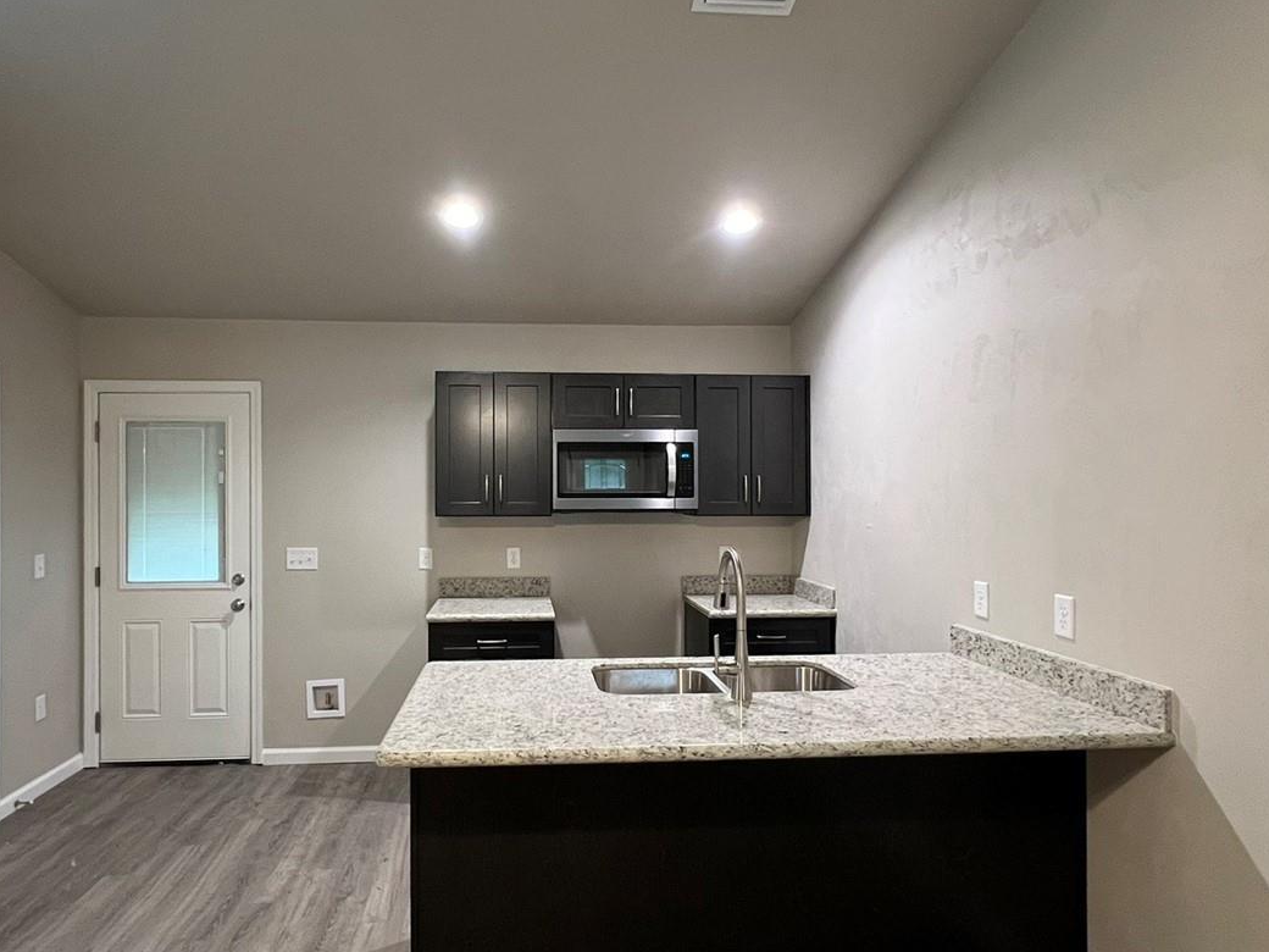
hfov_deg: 81.6
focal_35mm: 20
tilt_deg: +0.4
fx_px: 733
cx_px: 581
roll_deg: -0.2
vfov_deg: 66.0
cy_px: 493
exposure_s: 1/60
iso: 320
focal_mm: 1.57
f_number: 1.8
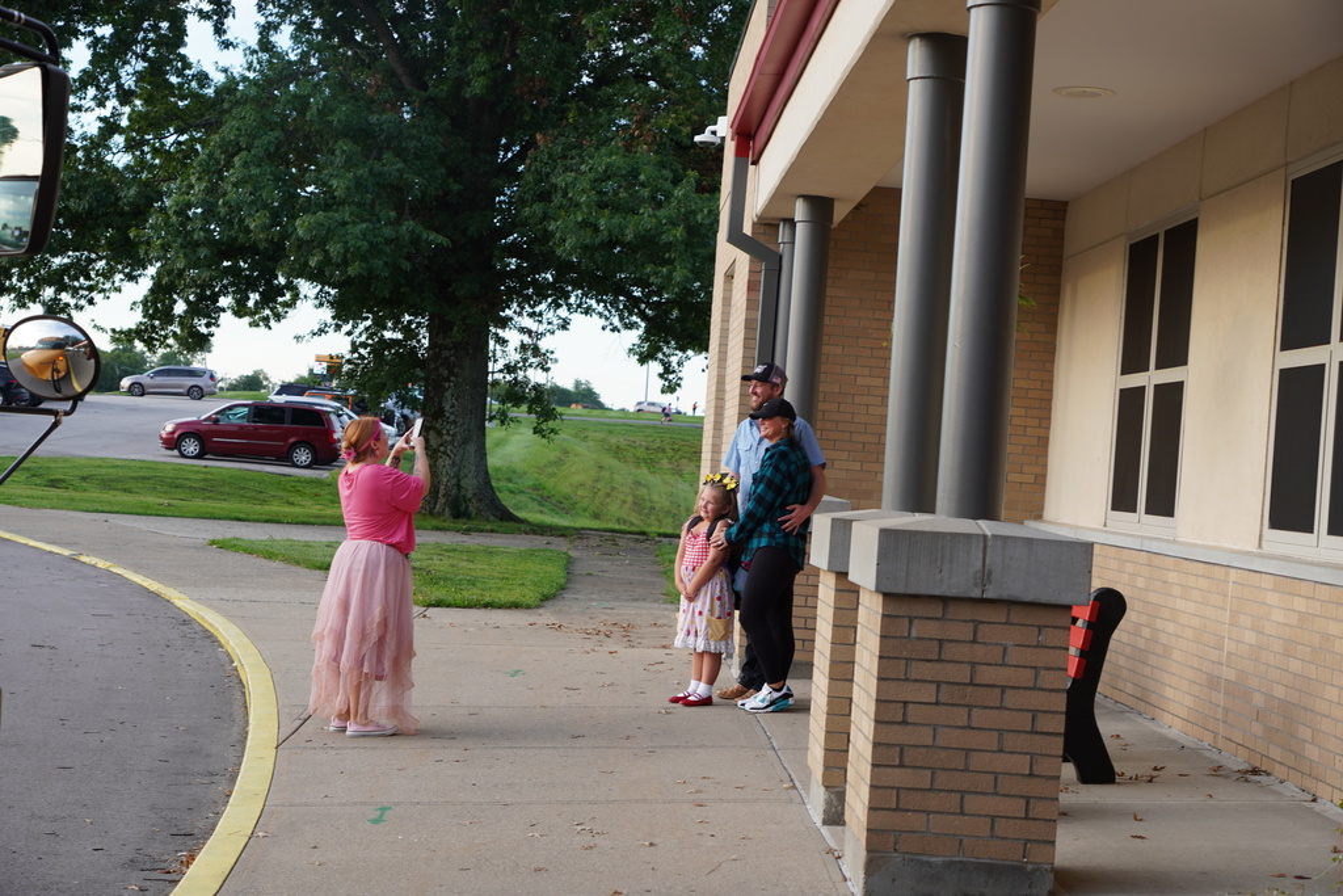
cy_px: 448
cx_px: 672
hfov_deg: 33.4
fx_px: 2238
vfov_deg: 22.6
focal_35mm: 60
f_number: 4.5
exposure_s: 1/100
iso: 100
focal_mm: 40
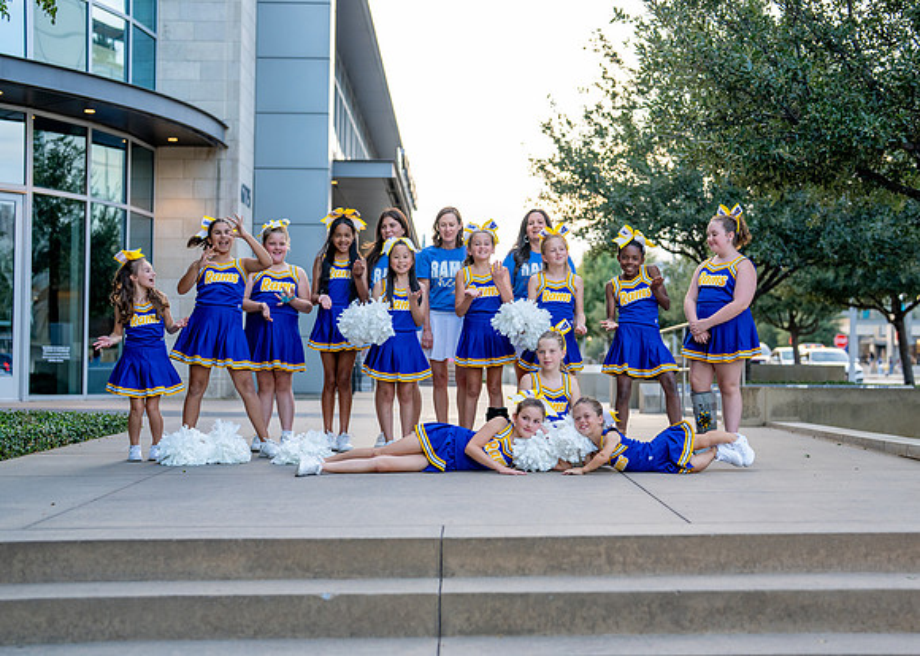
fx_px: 1403
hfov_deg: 36.3
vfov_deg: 26.3
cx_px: 501
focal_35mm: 54
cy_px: 332
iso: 640
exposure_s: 1/400
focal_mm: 50
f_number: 2
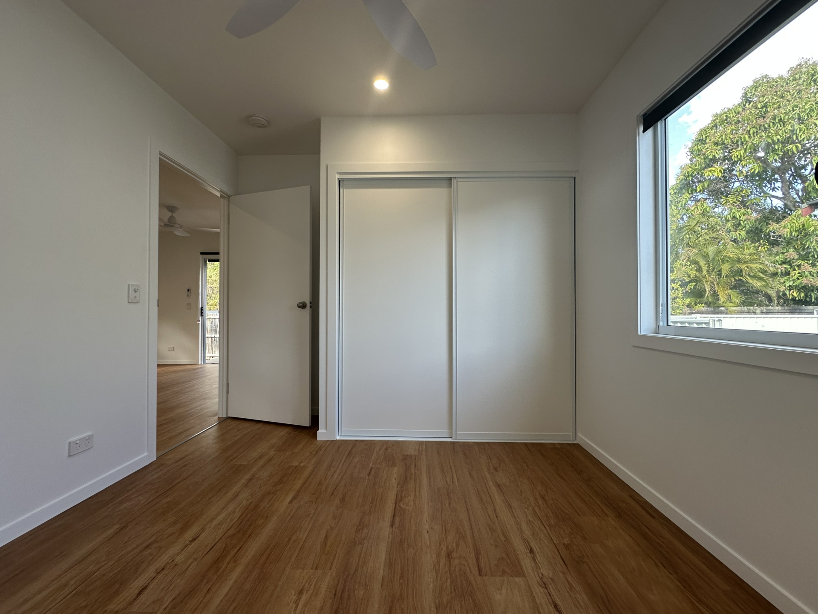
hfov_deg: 102.1
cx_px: 409
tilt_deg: +1.6
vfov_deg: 85.7
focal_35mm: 14
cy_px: 307
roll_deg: -0.2
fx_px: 331
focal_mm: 2.22
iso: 50
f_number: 2.2
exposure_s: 1/100
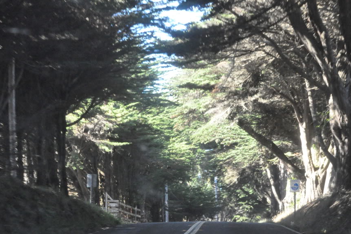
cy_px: 138
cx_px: 189
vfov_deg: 11.0
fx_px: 1219
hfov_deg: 16.4
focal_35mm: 125
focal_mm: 70
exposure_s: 1/50
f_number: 22
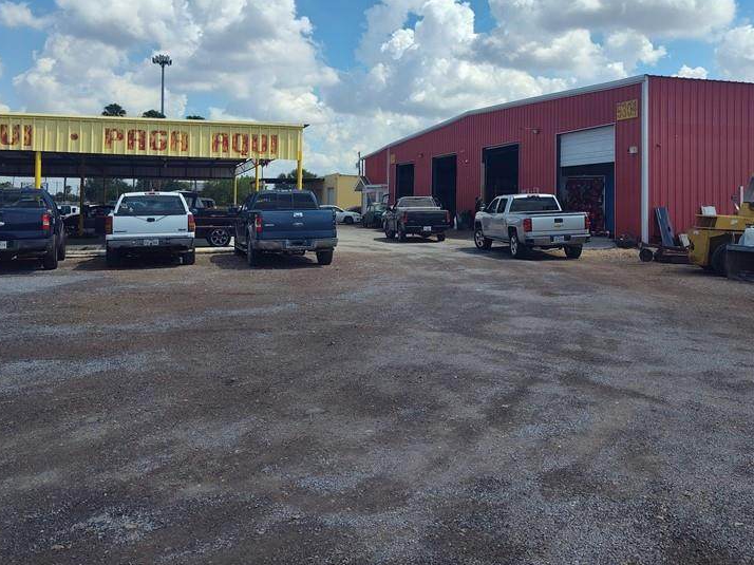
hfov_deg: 55.2
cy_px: 185
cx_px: 425
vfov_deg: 42.3
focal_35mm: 33
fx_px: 719
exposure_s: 1/2723
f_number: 1.8
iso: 100
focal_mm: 5.56
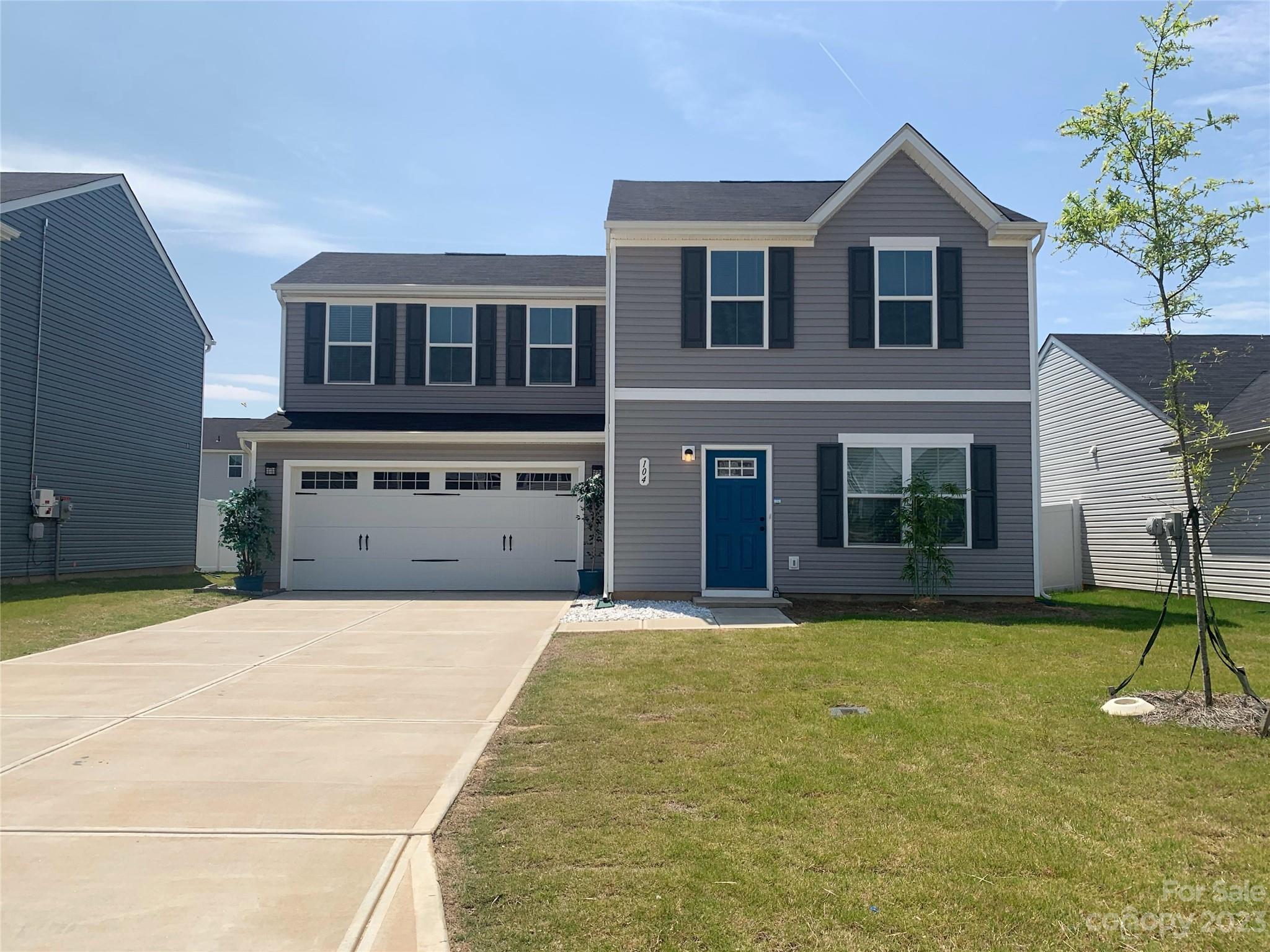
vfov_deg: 53.0
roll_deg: -2.1
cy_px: 476
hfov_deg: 67.3
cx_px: 635
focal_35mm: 26
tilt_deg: +4.2
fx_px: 954
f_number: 1.8
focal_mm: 4.25
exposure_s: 1/3289
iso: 25
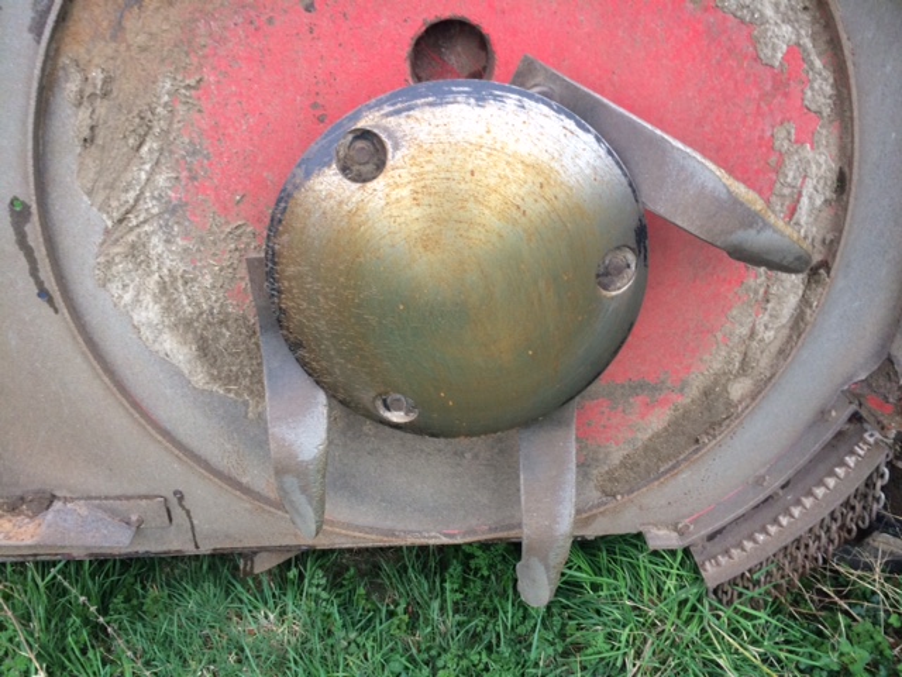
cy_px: 338
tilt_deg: -20.1
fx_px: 756
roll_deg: +2.8
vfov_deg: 48.2
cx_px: 451
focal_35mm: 29
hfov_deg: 61.7
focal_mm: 4.15
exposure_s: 1/33
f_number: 2.2
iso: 125
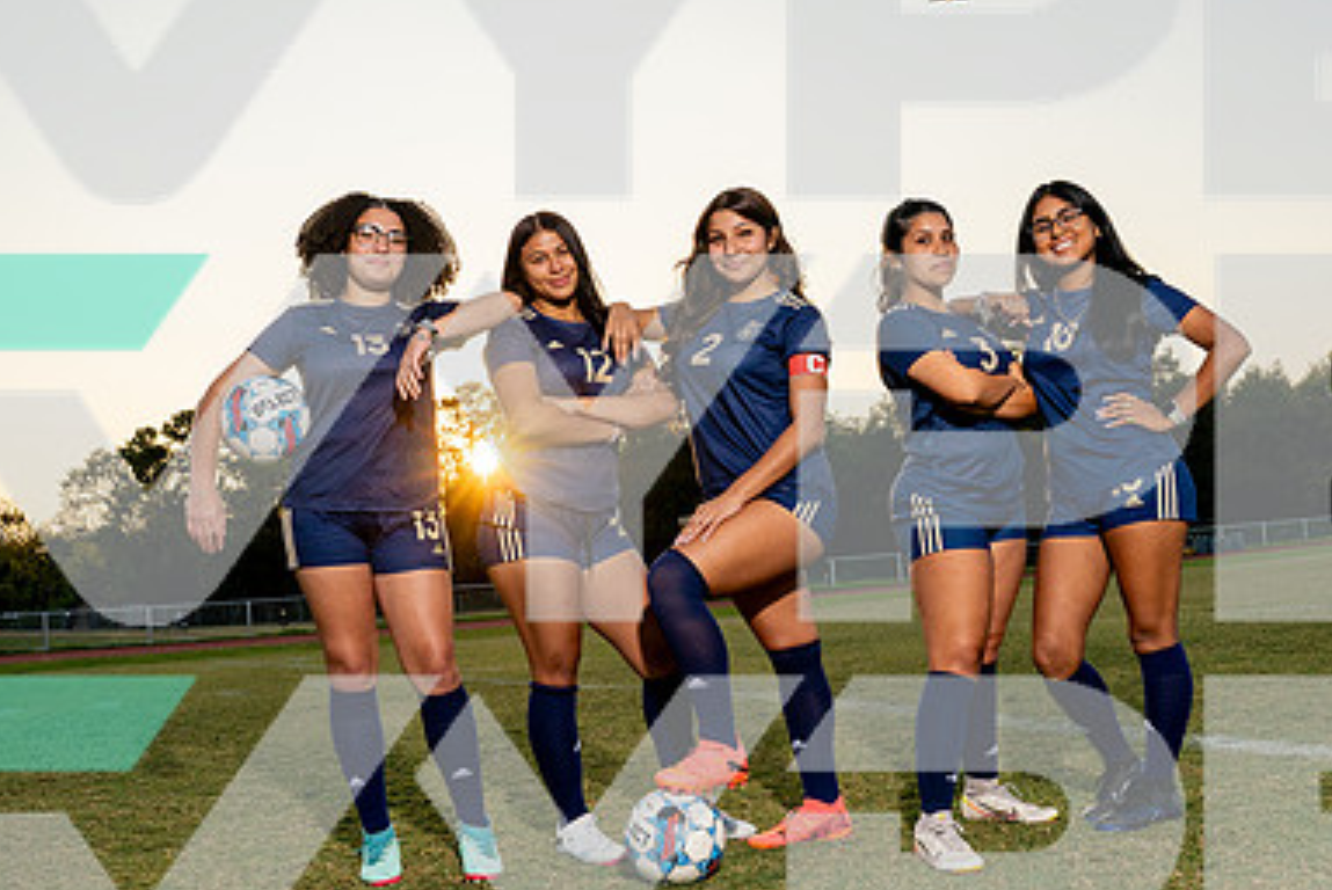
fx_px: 1333
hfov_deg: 53.0
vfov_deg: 36.9
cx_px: 730
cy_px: 440
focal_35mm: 36
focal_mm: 20
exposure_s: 1/800
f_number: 6.3
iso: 250
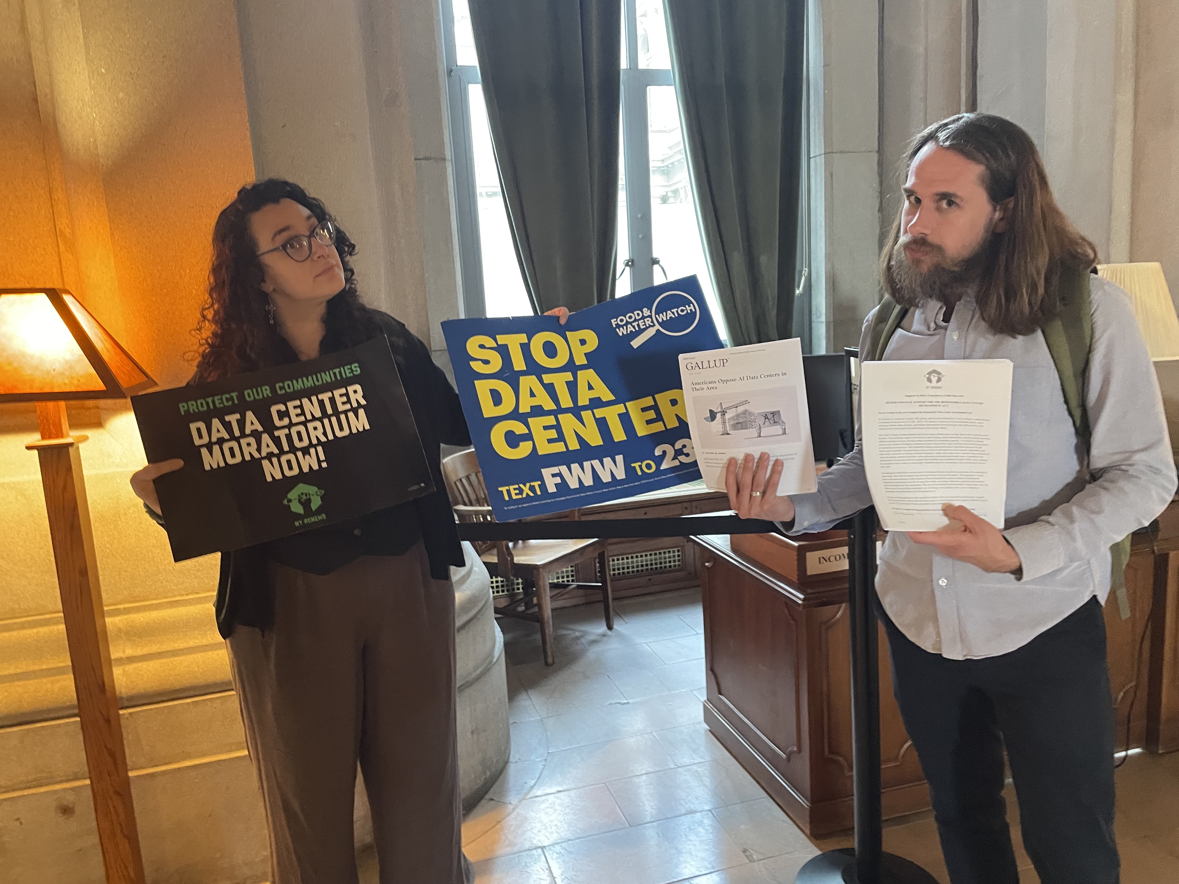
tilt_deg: -7.9
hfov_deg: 67.3
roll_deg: +4.0
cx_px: 590
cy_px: 442
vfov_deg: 53.1
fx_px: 886
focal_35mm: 26
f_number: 1.6
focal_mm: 4.2
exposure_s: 1/30
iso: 500
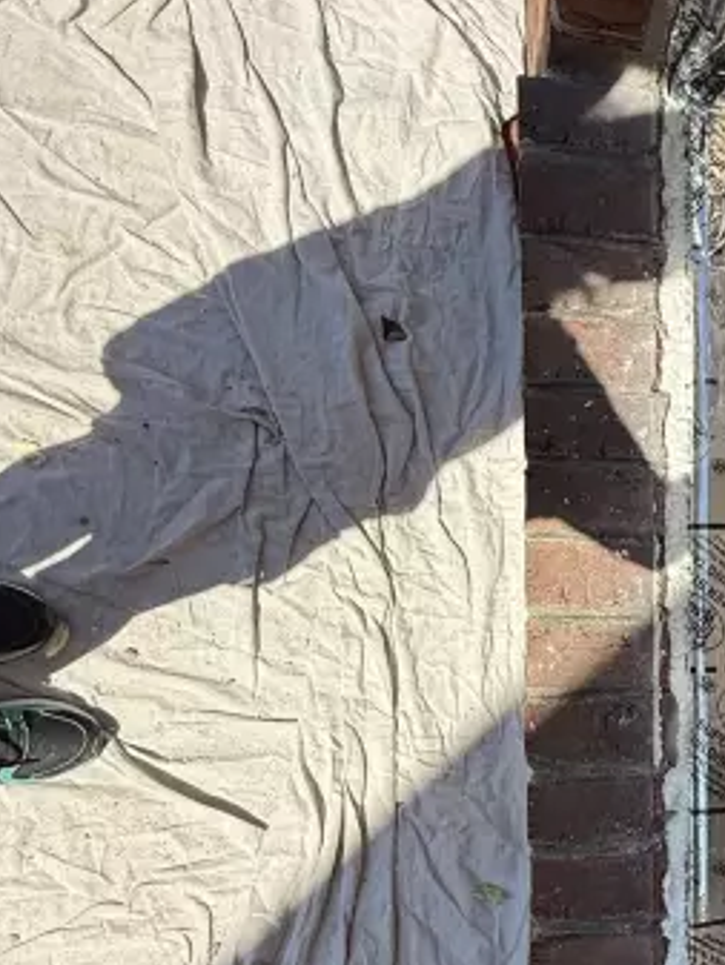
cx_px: 768
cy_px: 634
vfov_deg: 57.2
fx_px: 865
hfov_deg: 38.8
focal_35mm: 31
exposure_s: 1/1656
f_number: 2.2
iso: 80
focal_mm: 2.22
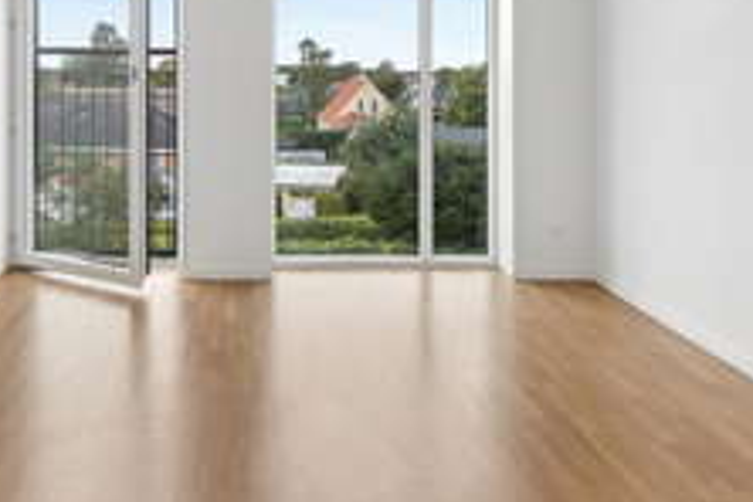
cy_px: 71
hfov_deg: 55.1
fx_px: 711
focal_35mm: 34
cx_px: 278
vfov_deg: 36.9
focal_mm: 12
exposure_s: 1/30
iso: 200
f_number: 8
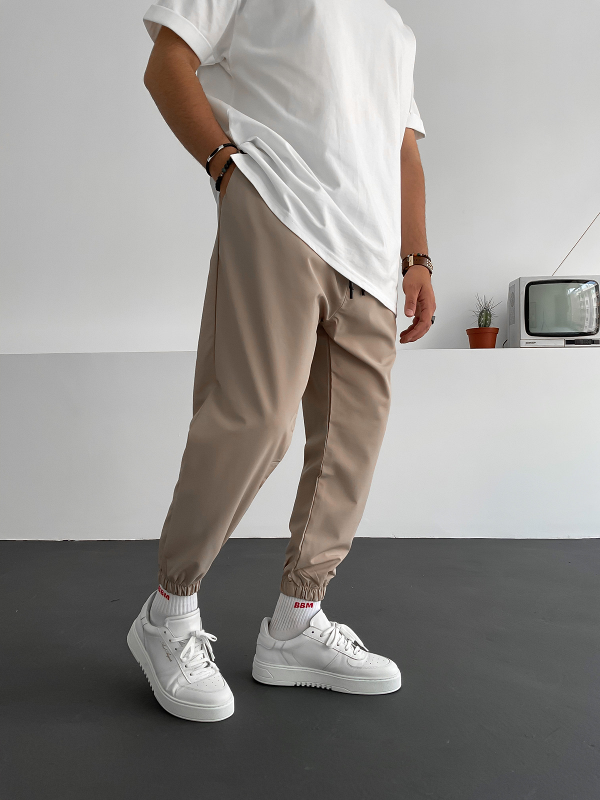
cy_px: 400
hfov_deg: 48.2
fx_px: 670
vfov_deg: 61.7
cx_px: 300
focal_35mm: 29
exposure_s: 1/120
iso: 32
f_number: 1.8
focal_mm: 3
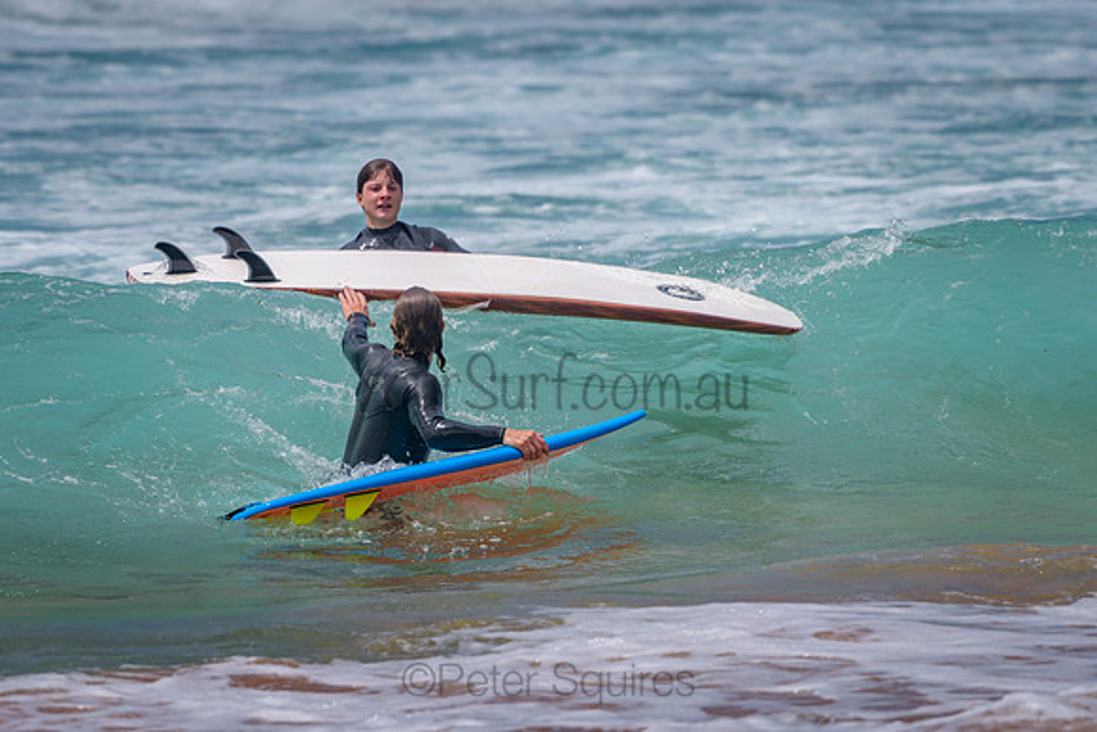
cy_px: 301
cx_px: 470
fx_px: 13450
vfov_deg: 3.1
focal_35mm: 441
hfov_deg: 4.7
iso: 90
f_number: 5.6
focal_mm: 360
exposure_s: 1/2000
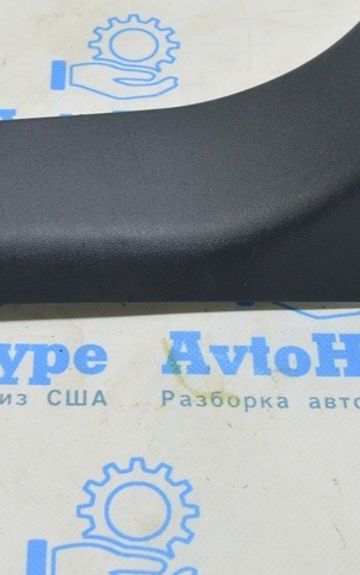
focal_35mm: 84
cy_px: 236
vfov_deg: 24.6
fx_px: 1317
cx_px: 69
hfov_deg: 15.5
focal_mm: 26
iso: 400
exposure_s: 1/20
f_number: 5.6
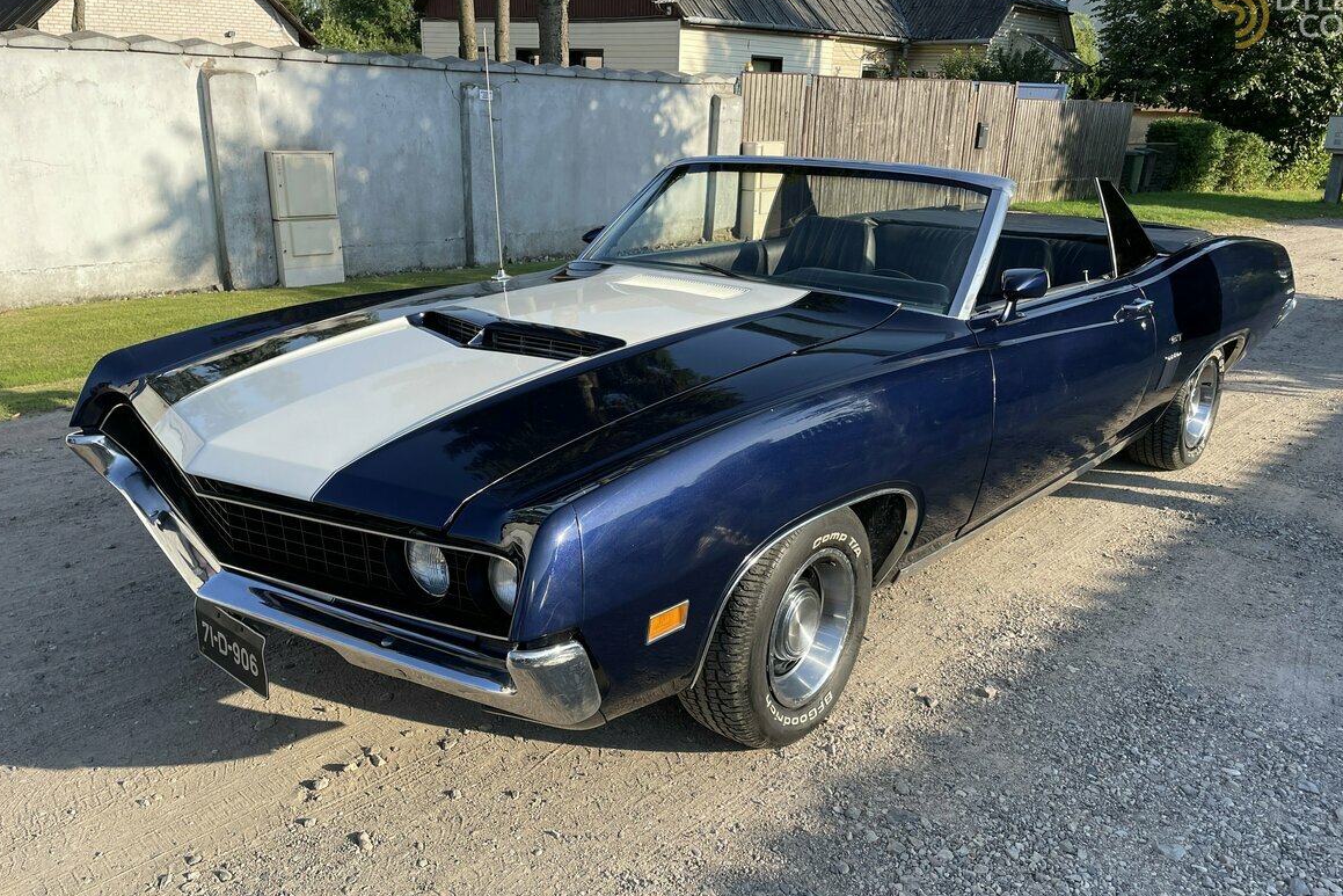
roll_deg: -2.5
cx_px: 686
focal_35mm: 28
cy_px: 490
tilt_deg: -20.0
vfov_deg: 46.4
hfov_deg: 65.5
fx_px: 1045
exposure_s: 1/1435
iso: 32
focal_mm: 4.2
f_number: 1.6
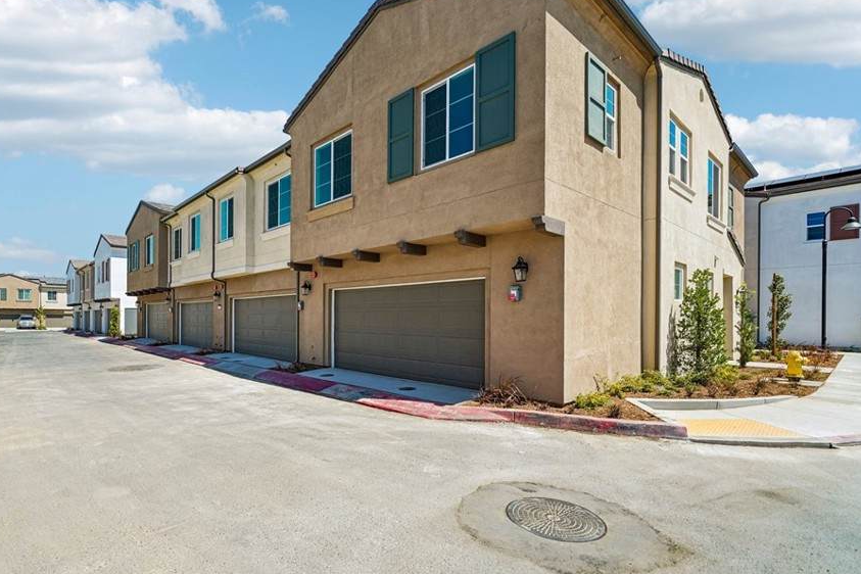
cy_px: 301
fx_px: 407
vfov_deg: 70.4
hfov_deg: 92.5
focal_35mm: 17
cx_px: 364
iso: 100
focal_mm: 14
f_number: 7.1
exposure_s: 1/250
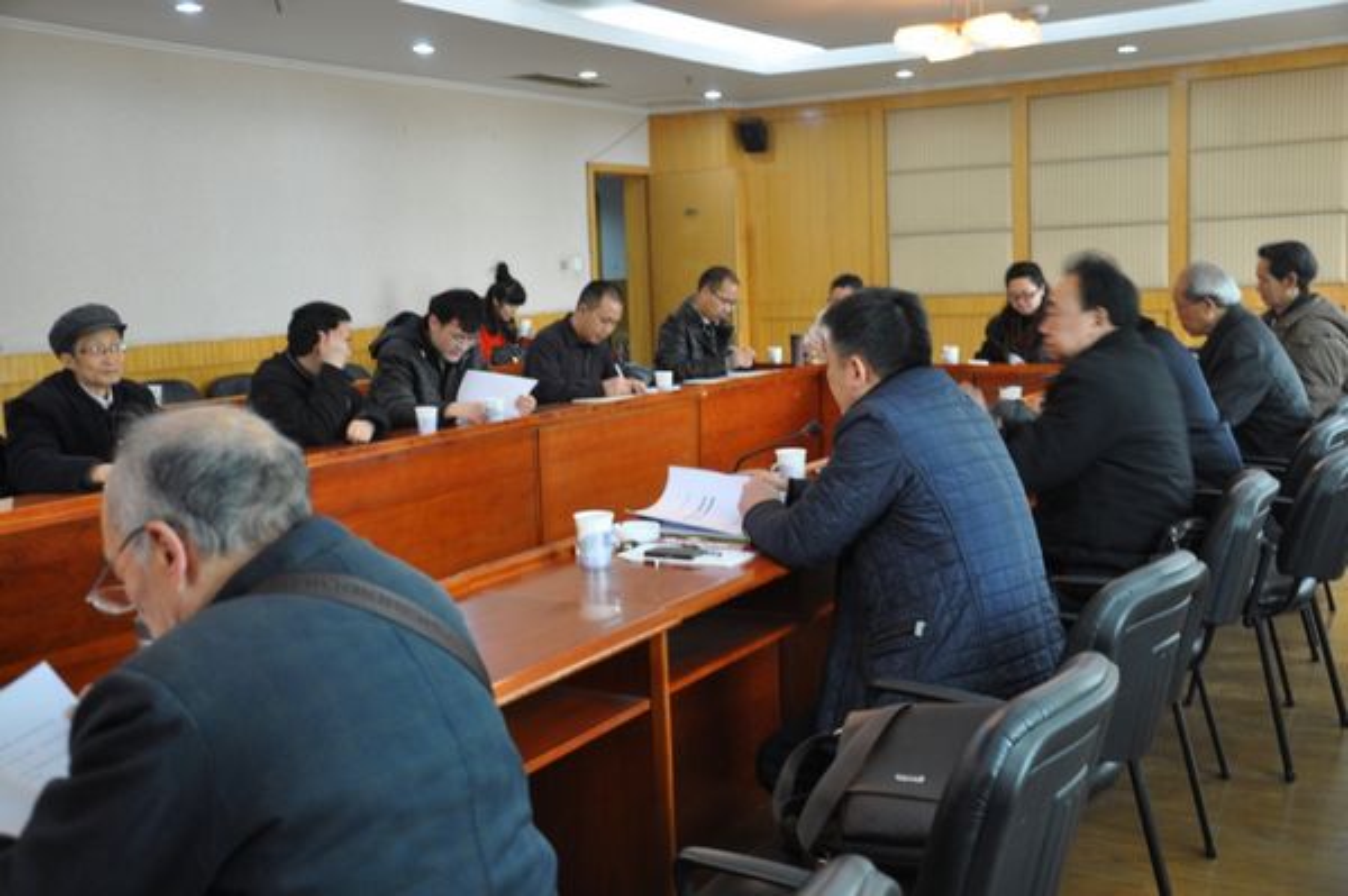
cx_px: 674
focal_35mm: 42
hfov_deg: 46.4
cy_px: 448
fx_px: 1571
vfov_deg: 31.8
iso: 400
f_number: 4
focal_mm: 28
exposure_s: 1/15
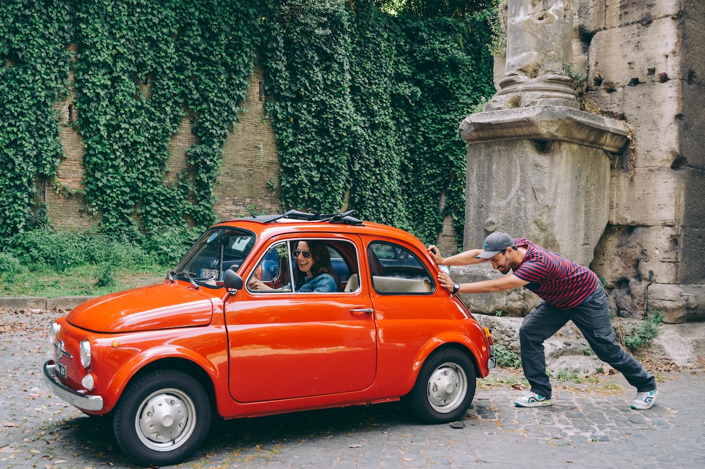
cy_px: 234
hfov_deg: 49.6
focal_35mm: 39
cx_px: 352
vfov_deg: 34.1
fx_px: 763
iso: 320
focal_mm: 26
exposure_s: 1/125
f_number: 5.6
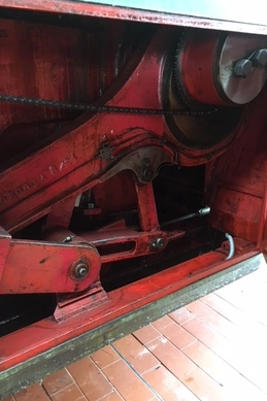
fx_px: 345
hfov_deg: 42.3
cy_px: 197
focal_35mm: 31
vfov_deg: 60.3
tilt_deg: -19.6
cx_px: 127
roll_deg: +0.5
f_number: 2.2
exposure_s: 1/17
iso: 250
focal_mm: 4.15
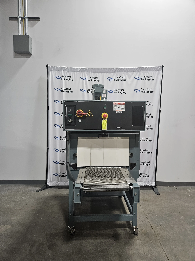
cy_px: 130
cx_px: 98
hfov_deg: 58.9
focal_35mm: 23
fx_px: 173
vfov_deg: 73.9
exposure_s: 1/170
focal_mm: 5.4
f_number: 1.8
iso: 320
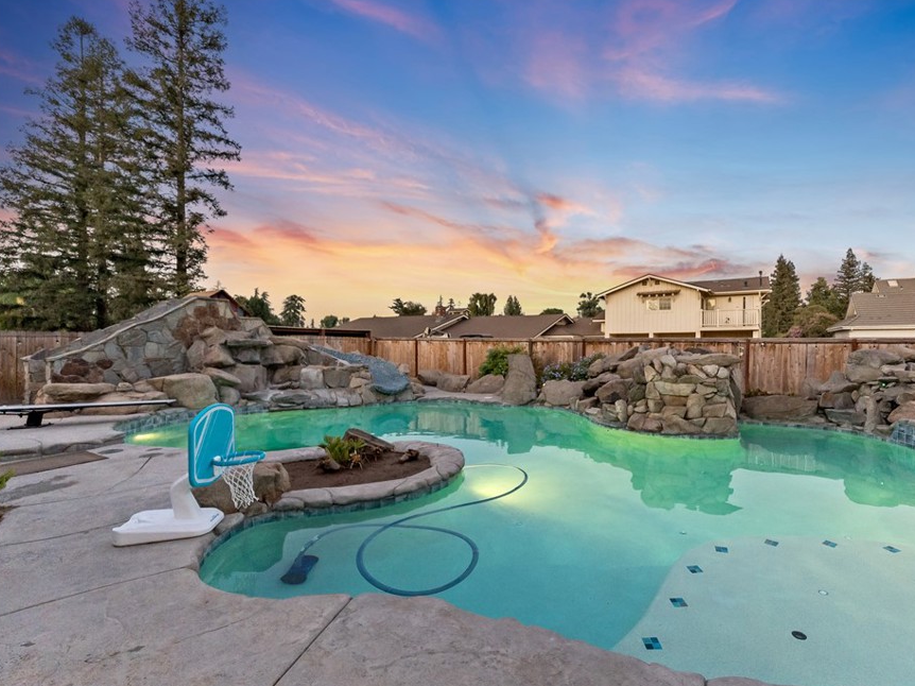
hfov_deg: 93.7
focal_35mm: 16
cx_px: 530
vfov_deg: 78.1
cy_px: 351
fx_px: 423
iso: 3200
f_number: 2.8
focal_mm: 14
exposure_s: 1/160
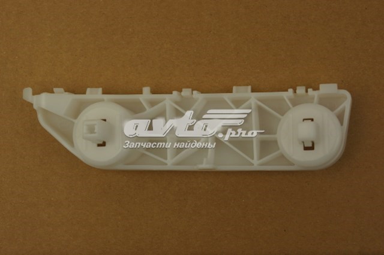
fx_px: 640
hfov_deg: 33.4
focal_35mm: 60
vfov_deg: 22.6
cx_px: 192
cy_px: 128
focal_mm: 40
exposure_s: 1/160
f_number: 7.1
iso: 100
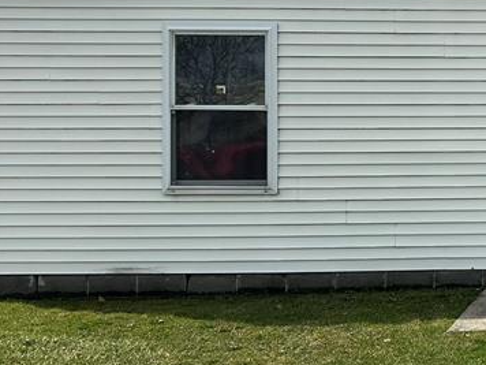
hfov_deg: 24.2
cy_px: 116
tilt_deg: +0.0
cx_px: 651
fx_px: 969
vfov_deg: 21.2
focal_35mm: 69
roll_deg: +0.3
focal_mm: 6.86
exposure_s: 1/6623
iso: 80
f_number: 1.78
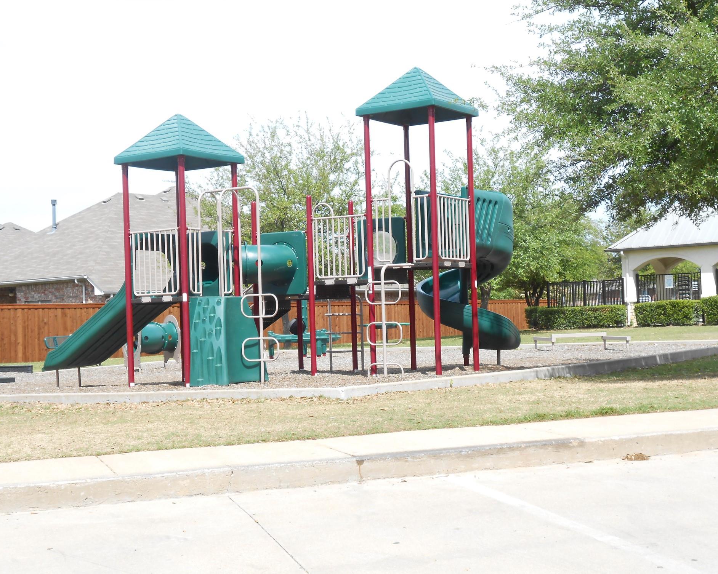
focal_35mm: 52
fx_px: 1105
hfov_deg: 36.0
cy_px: 291
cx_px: 351
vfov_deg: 29.1
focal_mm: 8.8
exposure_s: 1/250
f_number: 4.8
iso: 80
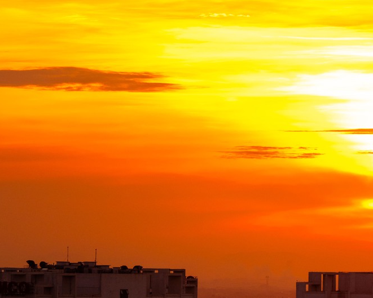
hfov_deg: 3.4
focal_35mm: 568
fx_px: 6271
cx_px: 428
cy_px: 212
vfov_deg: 2.7
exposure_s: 1/1600
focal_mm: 200
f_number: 3.2
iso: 400
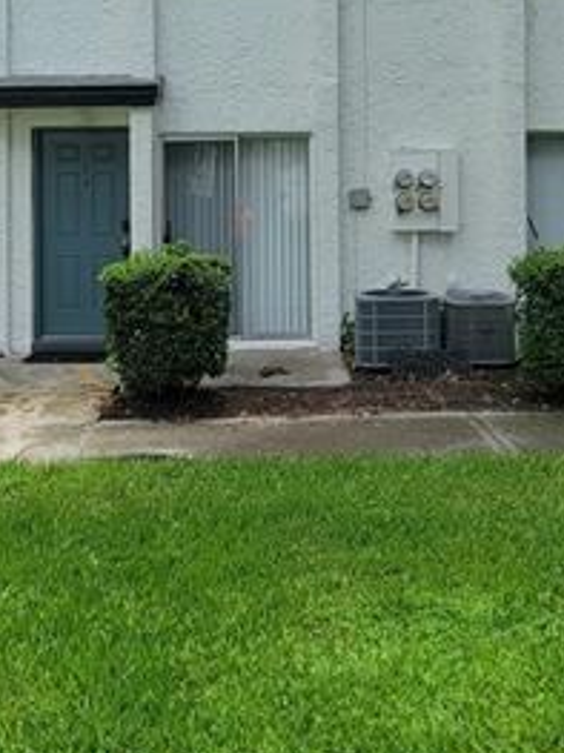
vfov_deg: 47.4
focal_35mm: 38
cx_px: 263
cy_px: 198
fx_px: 826
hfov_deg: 37.7
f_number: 2.2
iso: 50
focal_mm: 2.2
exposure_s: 1/1667
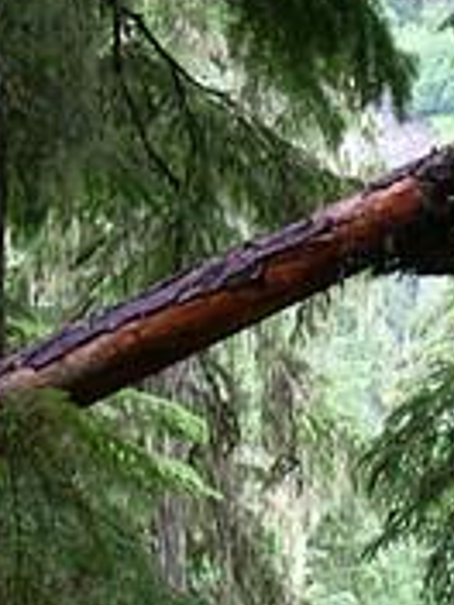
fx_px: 4774
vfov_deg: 7.2
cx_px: 368
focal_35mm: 273
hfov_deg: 5.4
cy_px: 557
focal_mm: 17.4
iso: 200
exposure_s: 1/40
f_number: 4.8
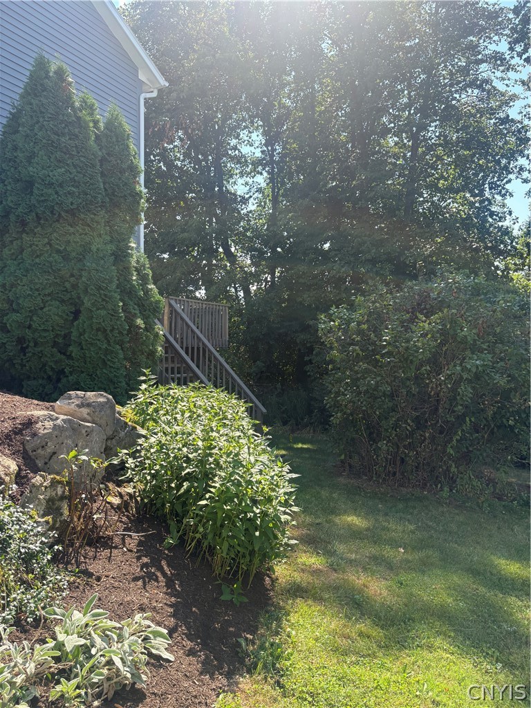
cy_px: 354
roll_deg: -0.2
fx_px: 532
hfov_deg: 53.1
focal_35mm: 26
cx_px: 266
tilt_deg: +0.9
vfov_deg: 67.3
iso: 64
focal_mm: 5.96
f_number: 1.6
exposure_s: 1/1155
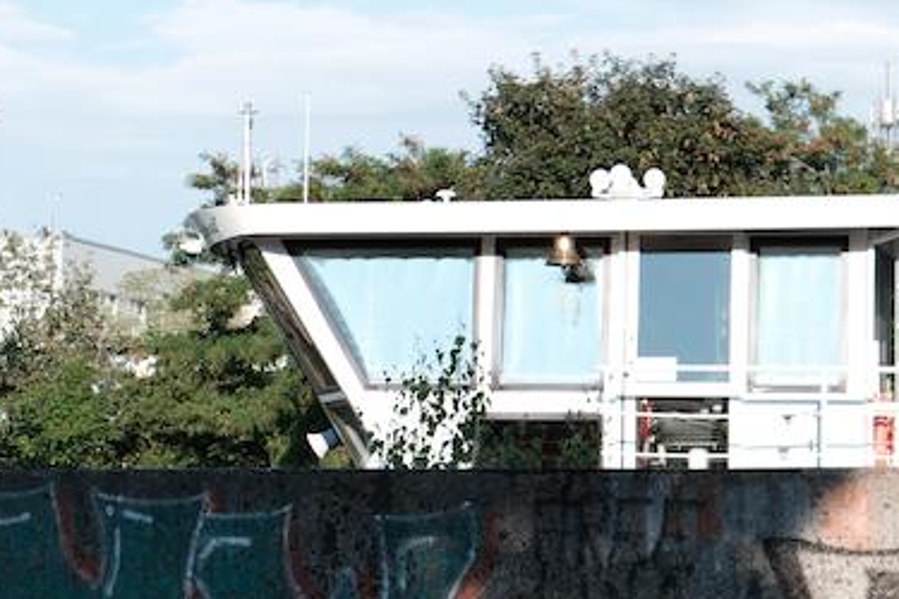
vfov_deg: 9.7
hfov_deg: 14.4
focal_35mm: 142
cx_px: 223
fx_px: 3546
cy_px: 313
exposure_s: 1/420
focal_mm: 37
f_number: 5
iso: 160
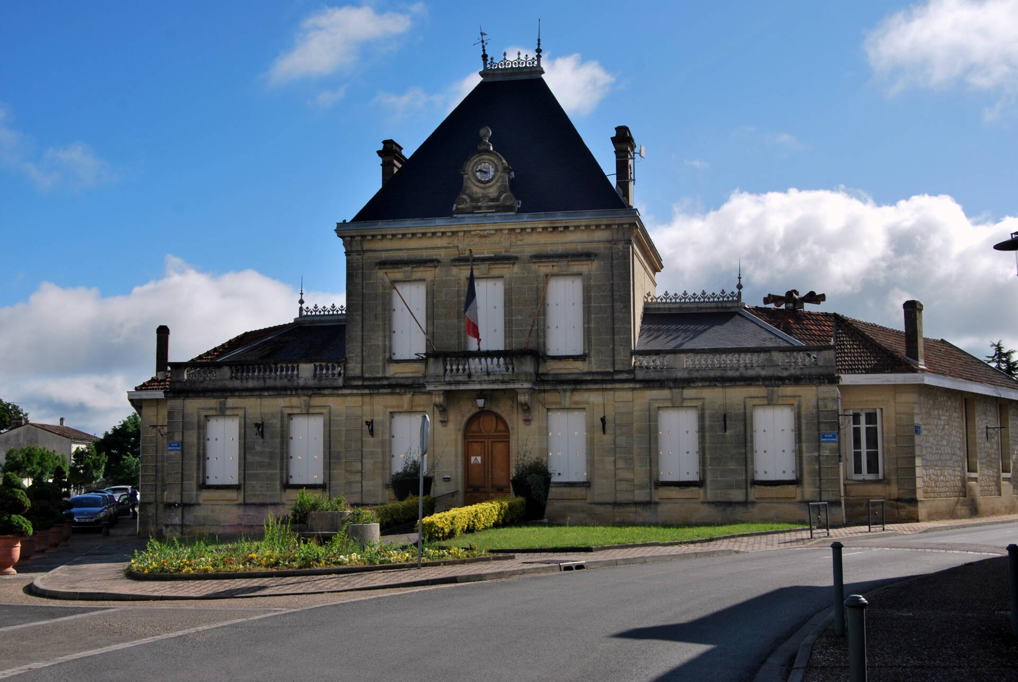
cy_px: 341
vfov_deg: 29.0
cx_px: 509
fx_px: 1316
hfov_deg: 42.3
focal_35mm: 46
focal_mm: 31
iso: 100
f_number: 9
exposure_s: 1/320
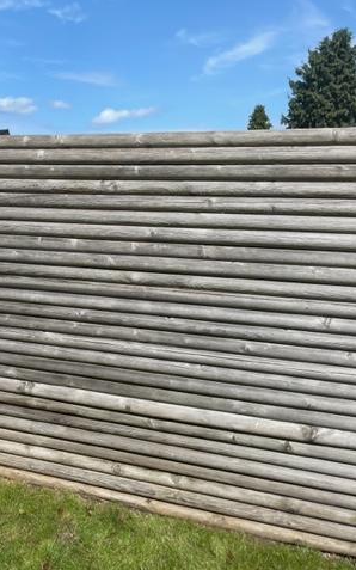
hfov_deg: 33.5
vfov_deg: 52.8
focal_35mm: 37
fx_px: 575
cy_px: 284
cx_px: 73
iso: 32
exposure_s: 1/3401
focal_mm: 4.2
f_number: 1.6
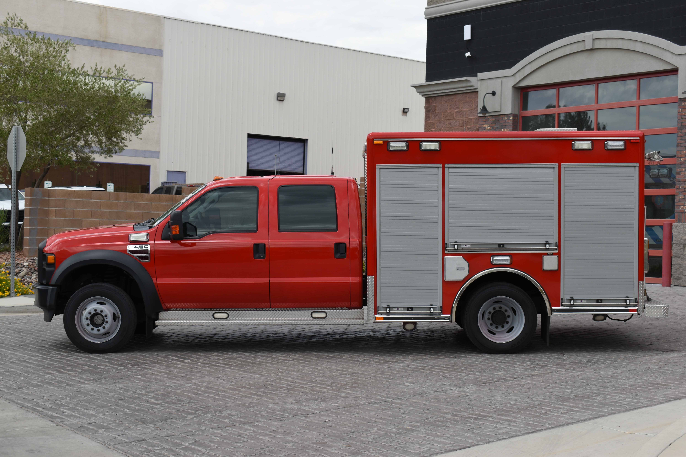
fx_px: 1029
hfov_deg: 36.9
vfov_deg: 25.1
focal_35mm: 54
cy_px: 228
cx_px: 343
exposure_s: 1/250
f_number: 8
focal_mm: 36
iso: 100
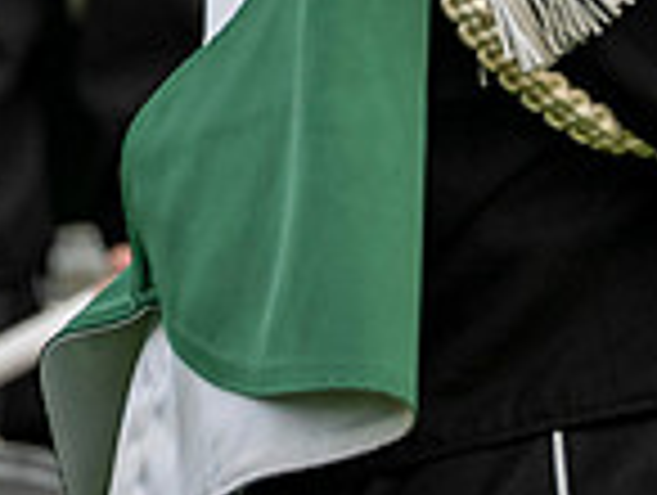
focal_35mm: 1144
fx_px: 21748
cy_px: -324
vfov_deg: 1.3
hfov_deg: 1.7
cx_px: 374
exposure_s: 1/500
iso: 250
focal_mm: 200
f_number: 2.8
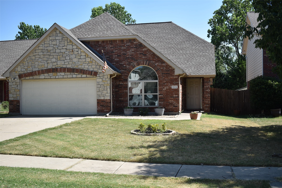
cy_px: 94
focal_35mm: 39
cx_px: 141
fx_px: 306
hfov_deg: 49.5
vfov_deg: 34.3
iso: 100
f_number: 5
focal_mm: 26
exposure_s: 1/500
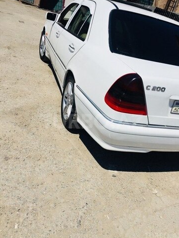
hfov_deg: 46.8
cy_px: 121
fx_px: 207
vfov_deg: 59.9
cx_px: 92
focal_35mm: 30
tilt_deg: -28.5
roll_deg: -16.7
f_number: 2.2
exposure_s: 1/7937
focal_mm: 4.15
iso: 32
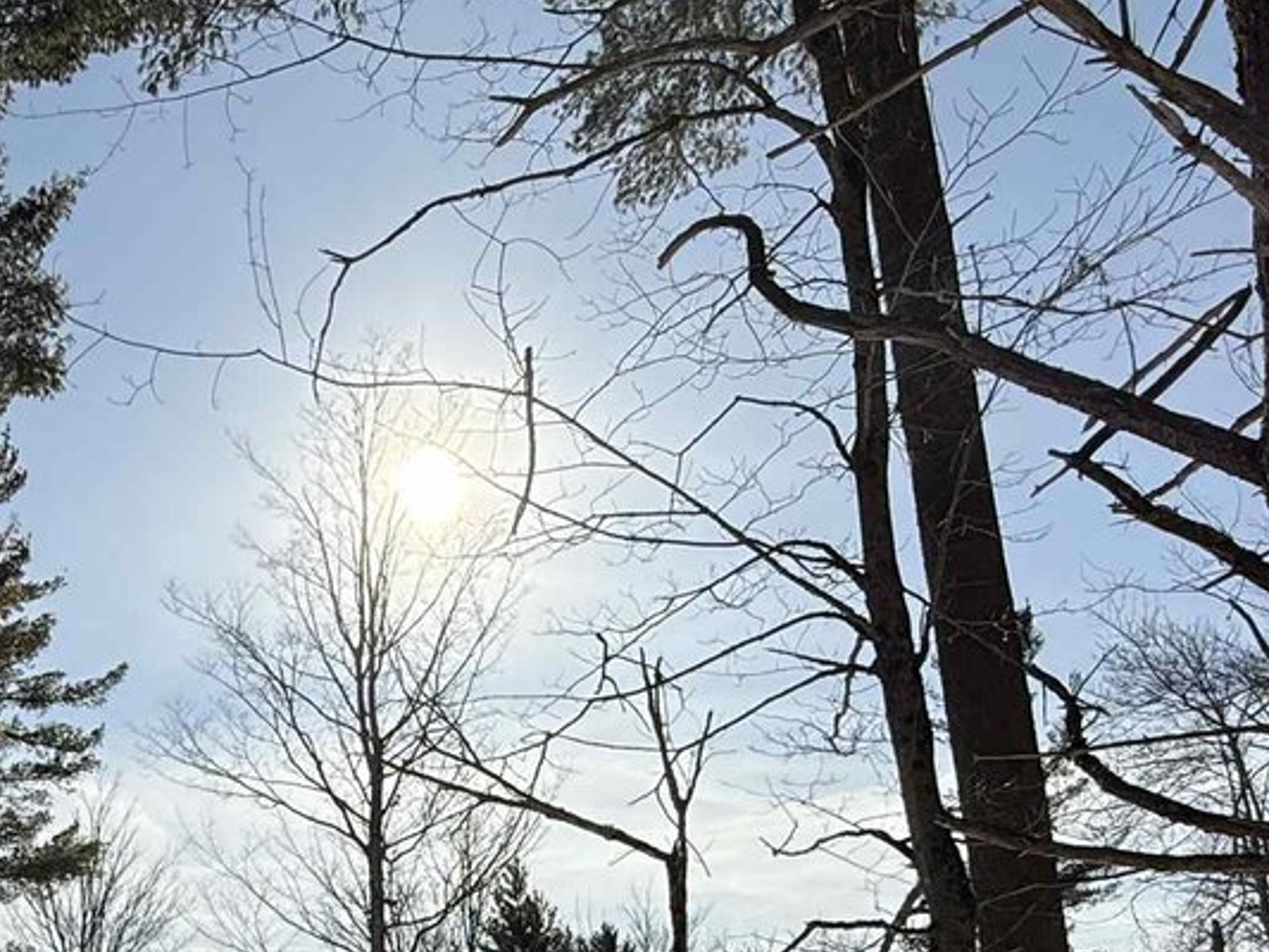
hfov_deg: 42.1
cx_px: 198
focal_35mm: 42
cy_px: 997
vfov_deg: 31.3
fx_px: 1540
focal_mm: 2.22
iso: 50
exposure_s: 1/6173
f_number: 2.2
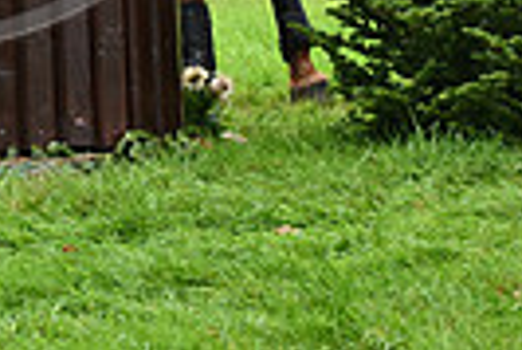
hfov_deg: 8.2
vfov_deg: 5.4
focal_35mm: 248
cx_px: -149
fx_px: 3600
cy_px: -407
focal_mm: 57
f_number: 5
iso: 1600
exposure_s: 1/1250
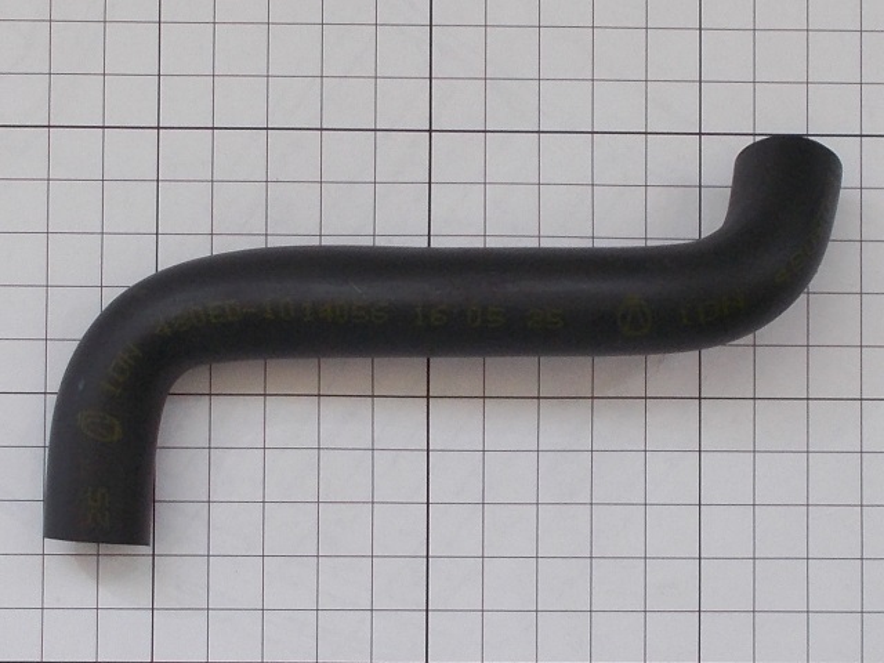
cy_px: 332
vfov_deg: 53.1
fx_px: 664
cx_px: 442
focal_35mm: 26
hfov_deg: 67.3
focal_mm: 4.6
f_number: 3.2
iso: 80
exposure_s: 1/60
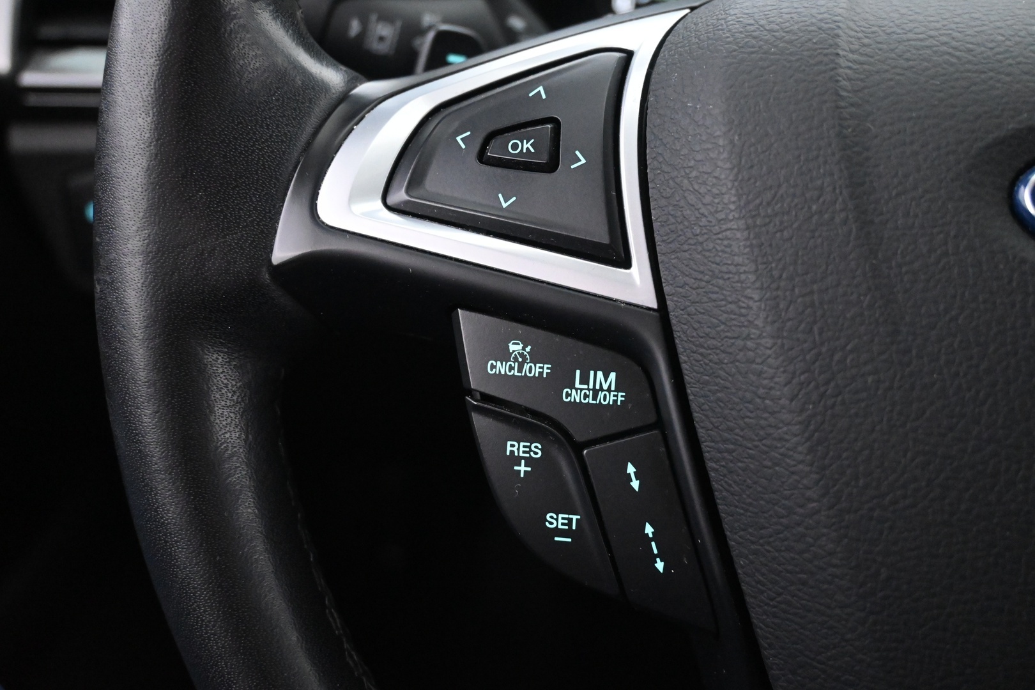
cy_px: 345
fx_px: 1121
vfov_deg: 34.2
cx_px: 518
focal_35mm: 39
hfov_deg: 49.6
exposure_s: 1/40
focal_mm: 26
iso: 6400
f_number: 4.5
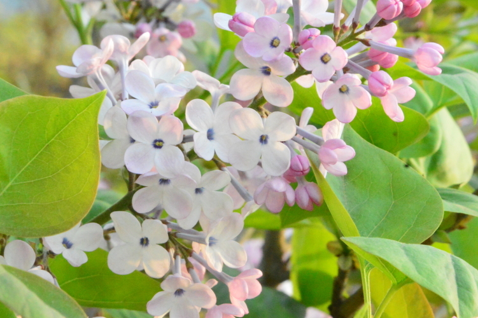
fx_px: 2849
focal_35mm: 215
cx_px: 232
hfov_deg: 9.6
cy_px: 124
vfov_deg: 6.4
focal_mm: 105
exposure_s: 1/250
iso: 6400
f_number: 25
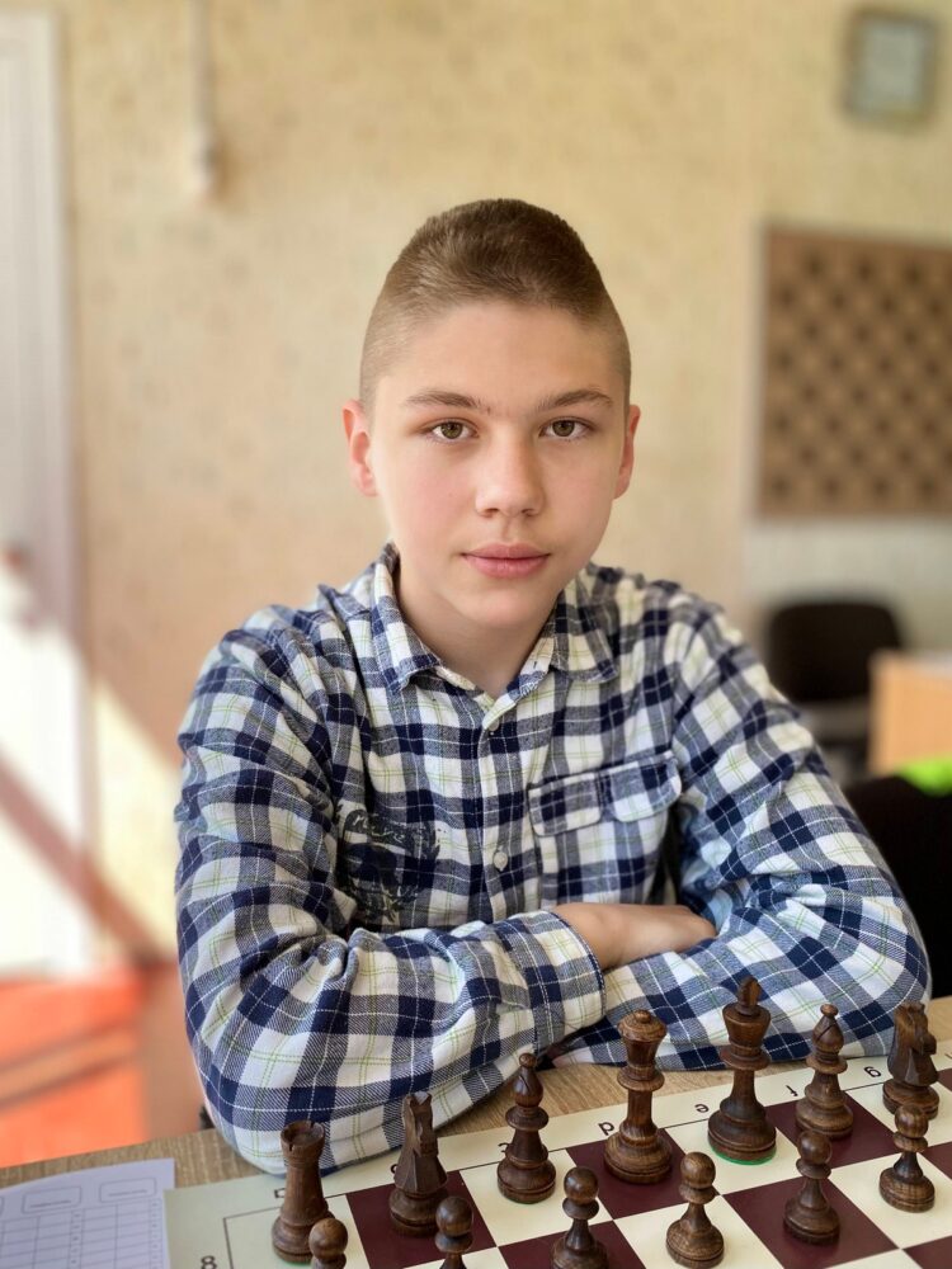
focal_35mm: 26
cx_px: 476
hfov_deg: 53.1
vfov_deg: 67.3
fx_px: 953
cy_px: 634
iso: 32
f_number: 1.8
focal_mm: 4.25
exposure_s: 1/124
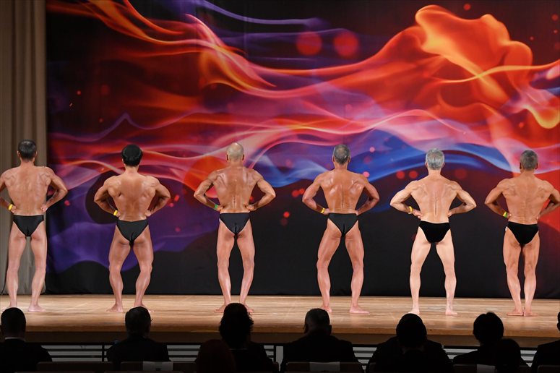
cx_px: 280
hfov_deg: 16.1
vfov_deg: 10.8
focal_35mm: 127
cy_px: 186
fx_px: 1975
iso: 3600
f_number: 5.6
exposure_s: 1/400
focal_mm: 85
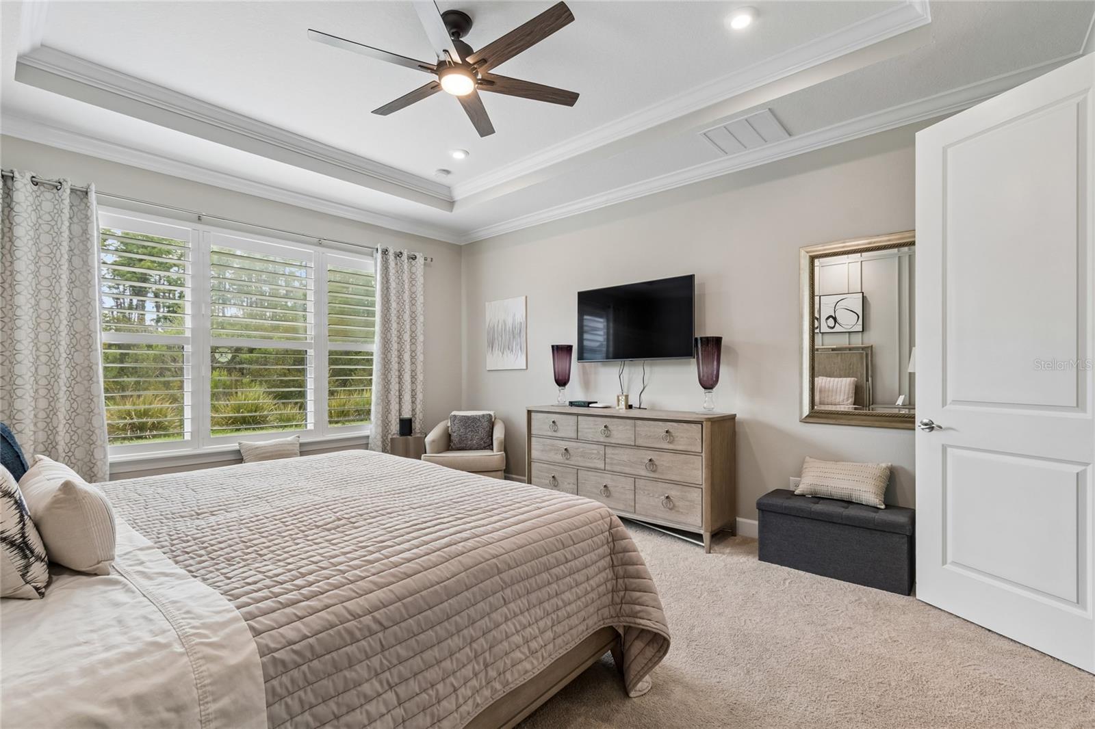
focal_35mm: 15
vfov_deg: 77.3
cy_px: 364
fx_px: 456
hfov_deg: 100.4
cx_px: 548
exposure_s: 1/8
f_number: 7.1
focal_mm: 10
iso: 100
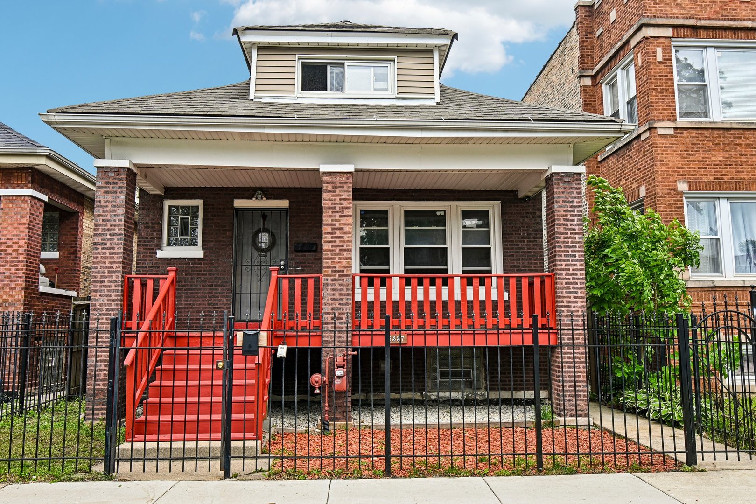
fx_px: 630
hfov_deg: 61.9
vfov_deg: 43.6
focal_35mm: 30
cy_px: 252
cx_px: 378
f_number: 8
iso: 100
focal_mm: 20
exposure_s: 1/80
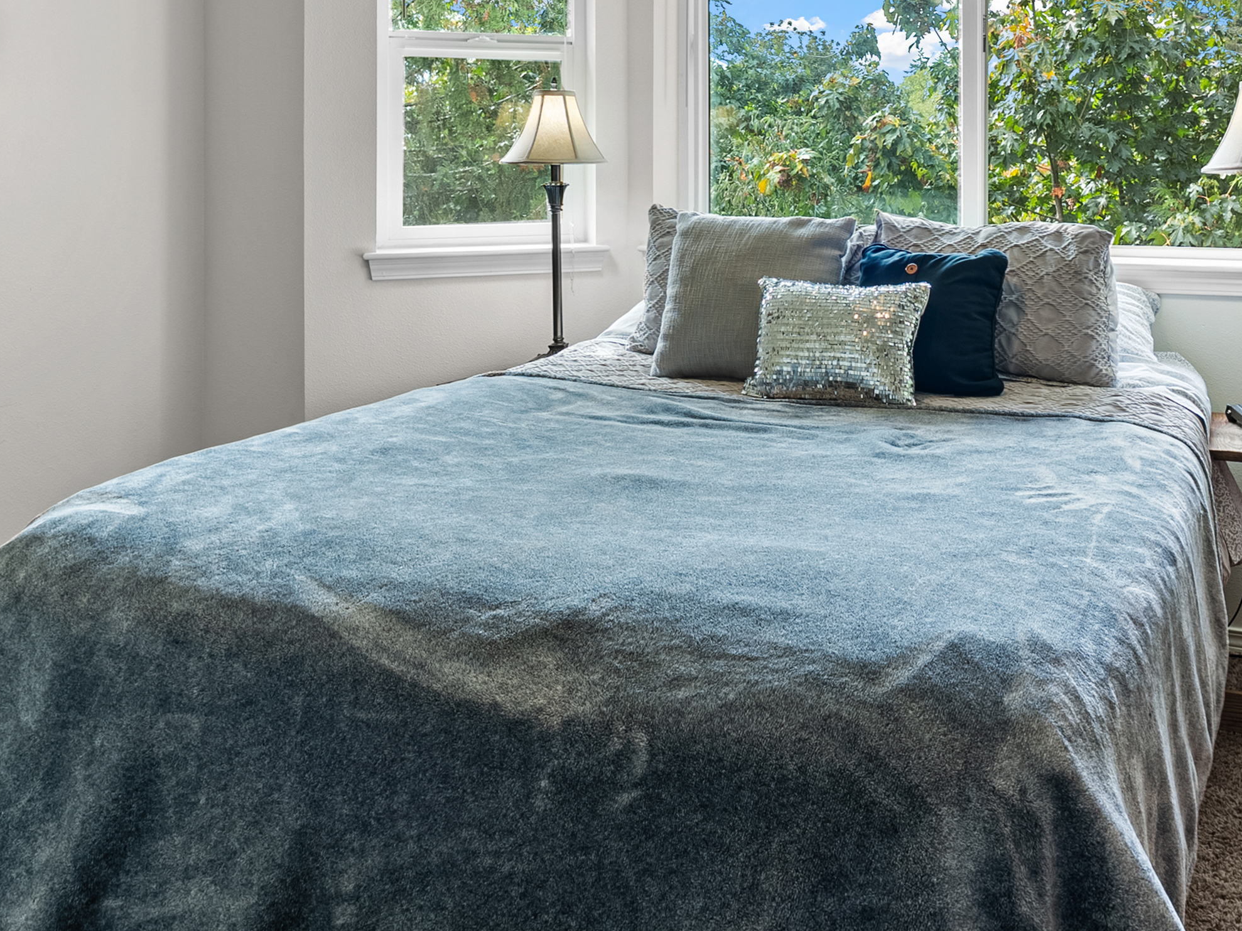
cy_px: 190
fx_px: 1184
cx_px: 860
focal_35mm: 33
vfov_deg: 41.2
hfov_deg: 53.9
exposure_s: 1
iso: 100
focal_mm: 16
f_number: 10
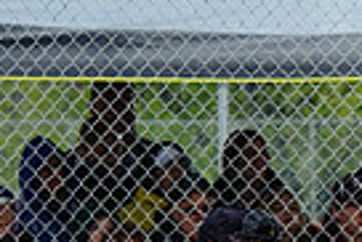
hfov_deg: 3.2
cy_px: 457
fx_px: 6422
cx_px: 732
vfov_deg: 2.2
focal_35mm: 638
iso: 400
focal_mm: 150
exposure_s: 1/750
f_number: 5.6
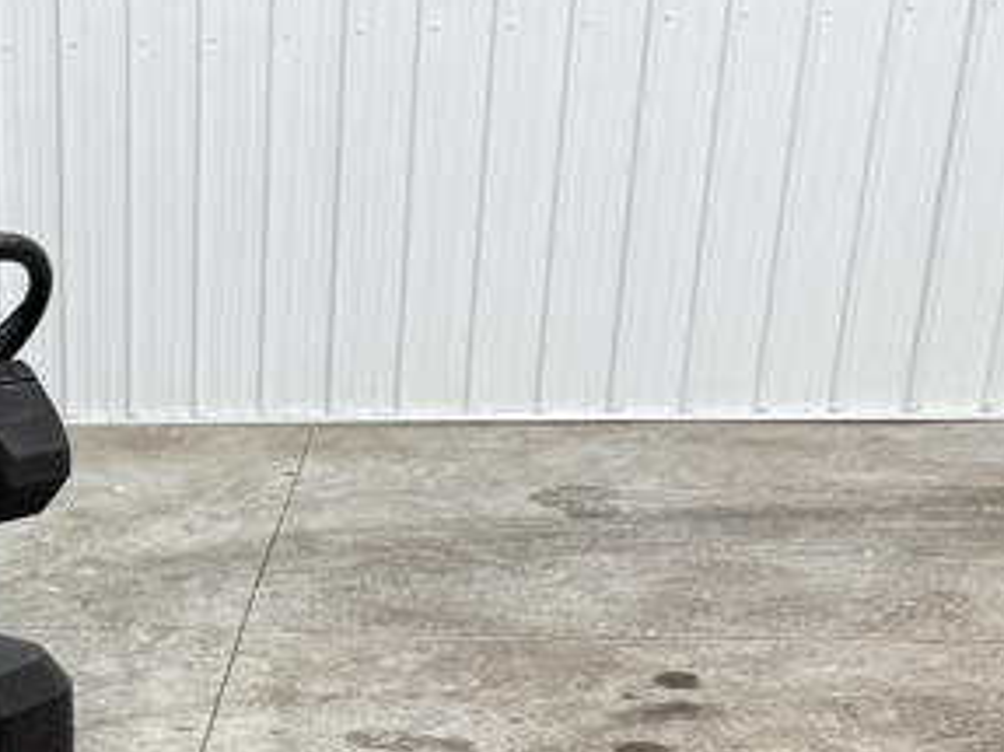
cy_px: 944
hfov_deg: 26.7
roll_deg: +2.7
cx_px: -91
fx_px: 1942
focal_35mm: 67
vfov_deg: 20.3
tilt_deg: -28.2
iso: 80
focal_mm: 6.76
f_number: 1.78
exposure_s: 1/120
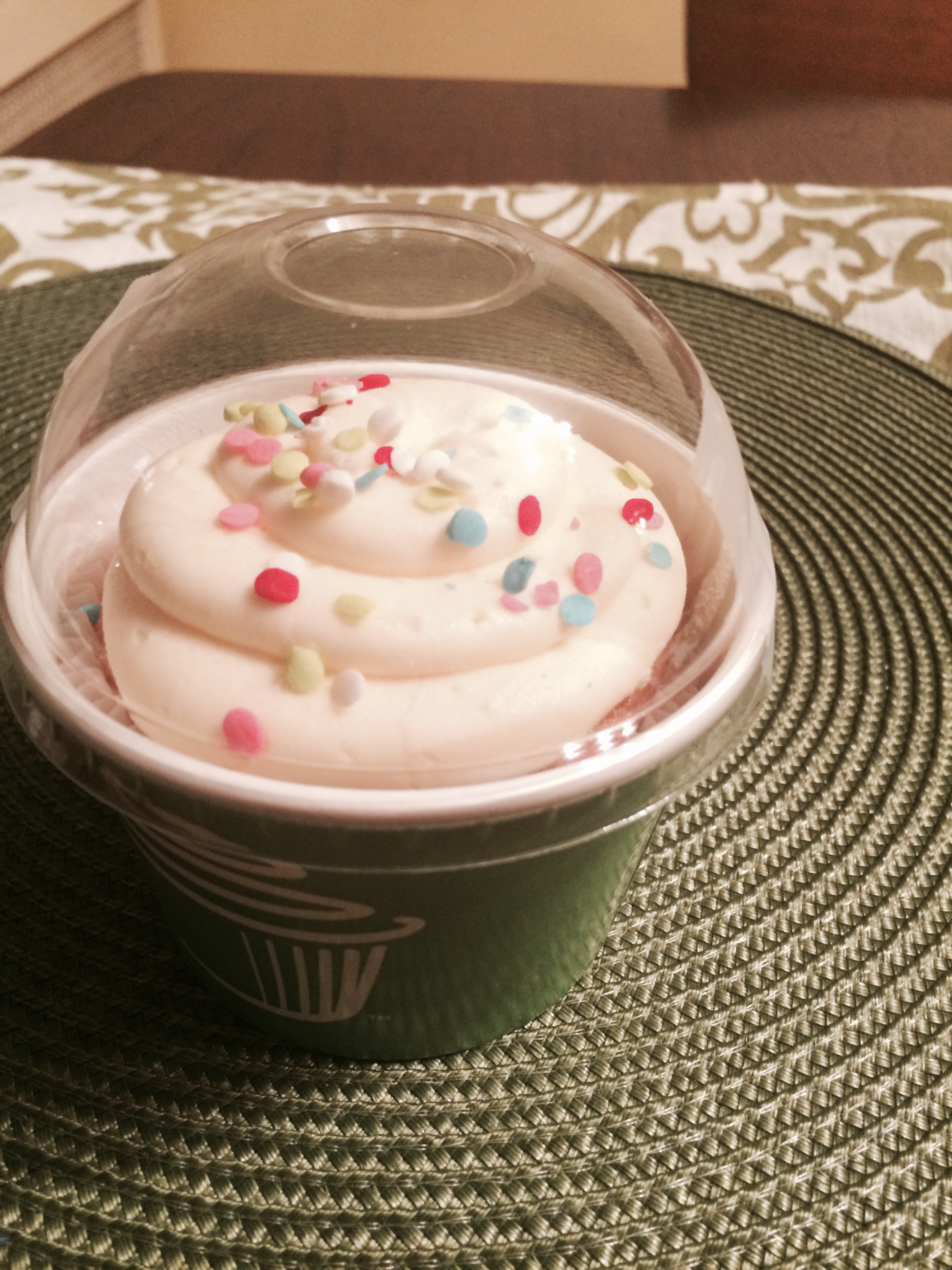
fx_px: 1063
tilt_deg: -40.0
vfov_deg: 61.7
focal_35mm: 29
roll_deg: -2.0
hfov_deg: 48.2
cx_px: 476
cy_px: 635
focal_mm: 4.15
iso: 250
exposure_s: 1/15
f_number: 2.2
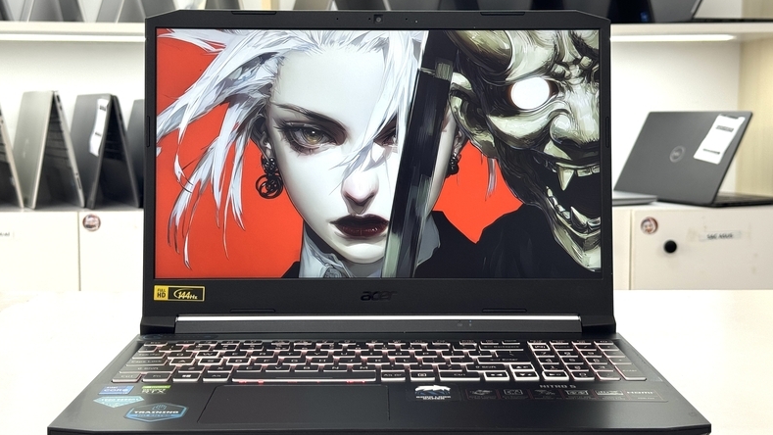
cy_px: 203
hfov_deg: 39.2
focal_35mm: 53
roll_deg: +0.8
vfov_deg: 22.6
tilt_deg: -5.7
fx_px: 1086
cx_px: 383
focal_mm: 6.76
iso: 80
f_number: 1.78
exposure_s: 1/121
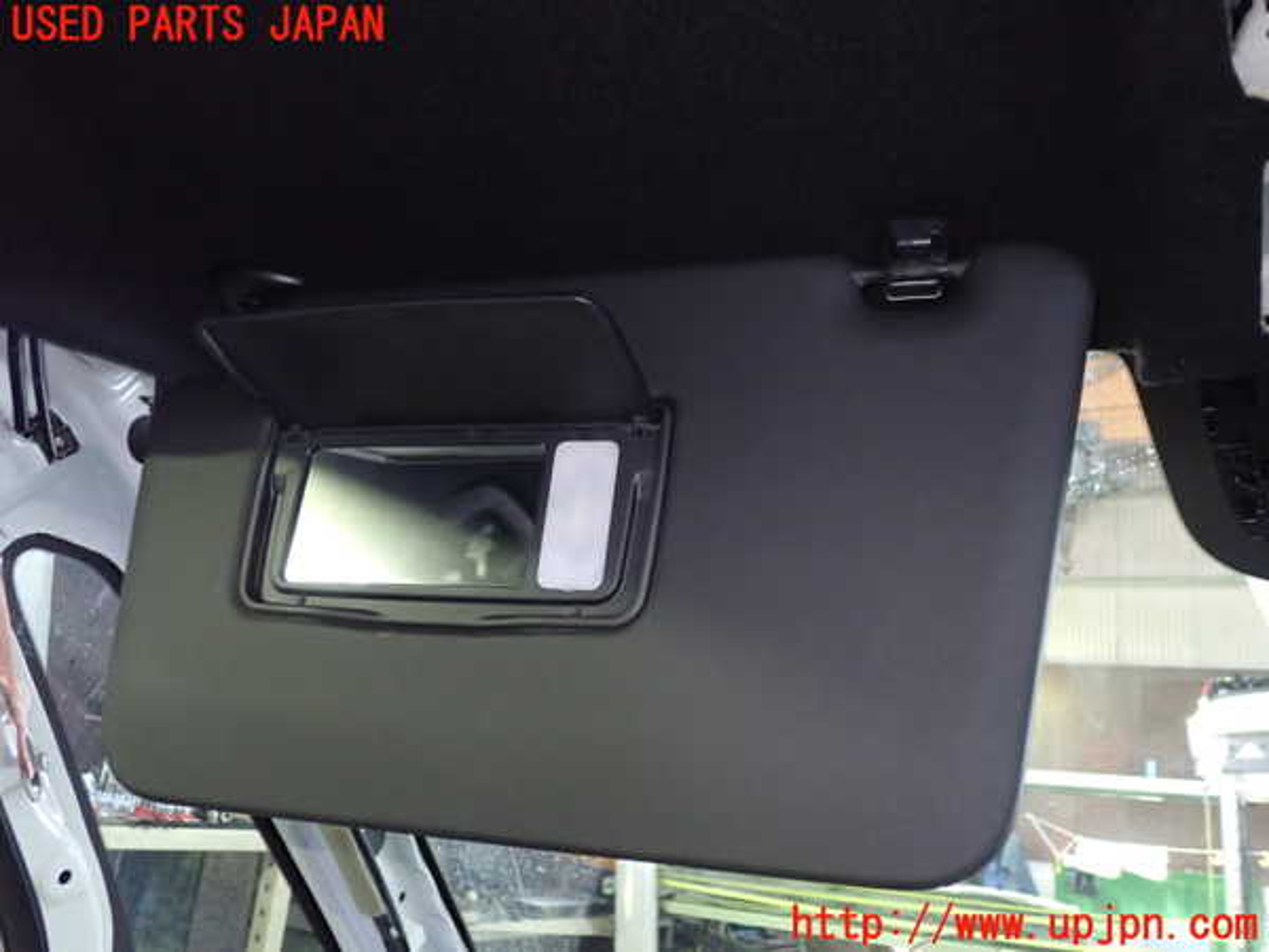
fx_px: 1100
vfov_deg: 46.8
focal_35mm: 30
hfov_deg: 60.0
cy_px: 476
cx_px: 634
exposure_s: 1/25
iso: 800
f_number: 2.3
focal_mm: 5.4
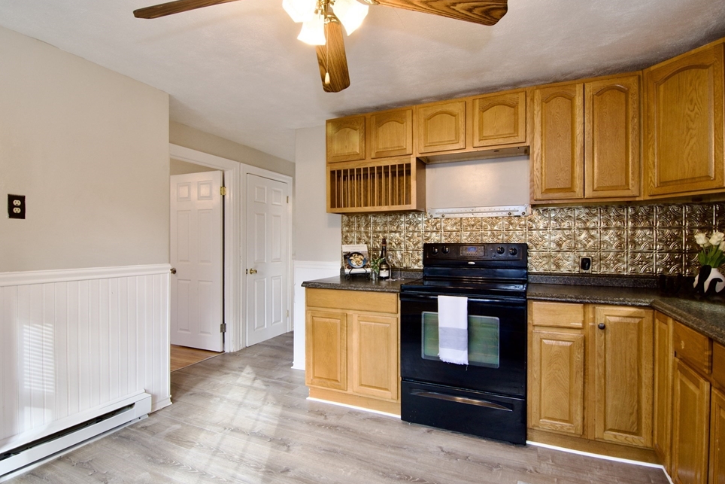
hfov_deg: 91.5
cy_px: 247
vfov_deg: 68.8
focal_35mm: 18
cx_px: 358
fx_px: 353
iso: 320
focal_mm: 11
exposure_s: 1/20
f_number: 7.1
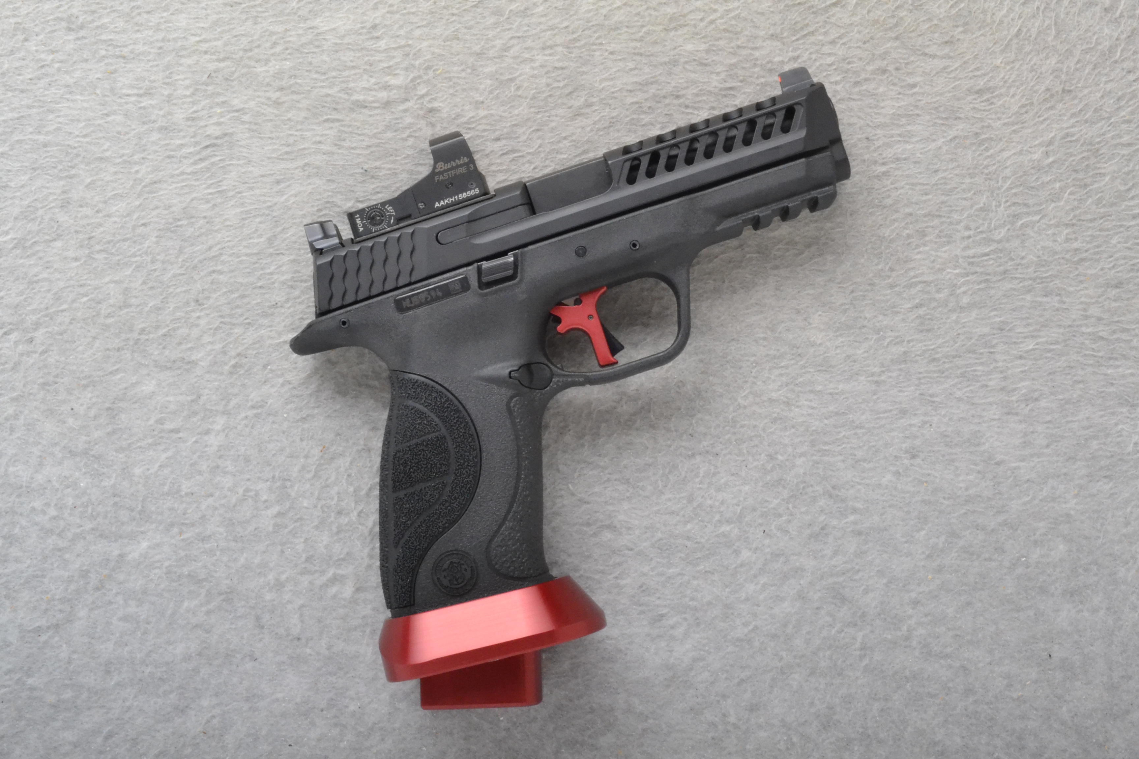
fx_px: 1519
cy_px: 380
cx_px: 570
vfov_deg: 28.1
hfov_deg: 41.1
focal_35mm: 48
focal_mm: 32
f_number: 20
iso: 3200
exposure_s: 1/160
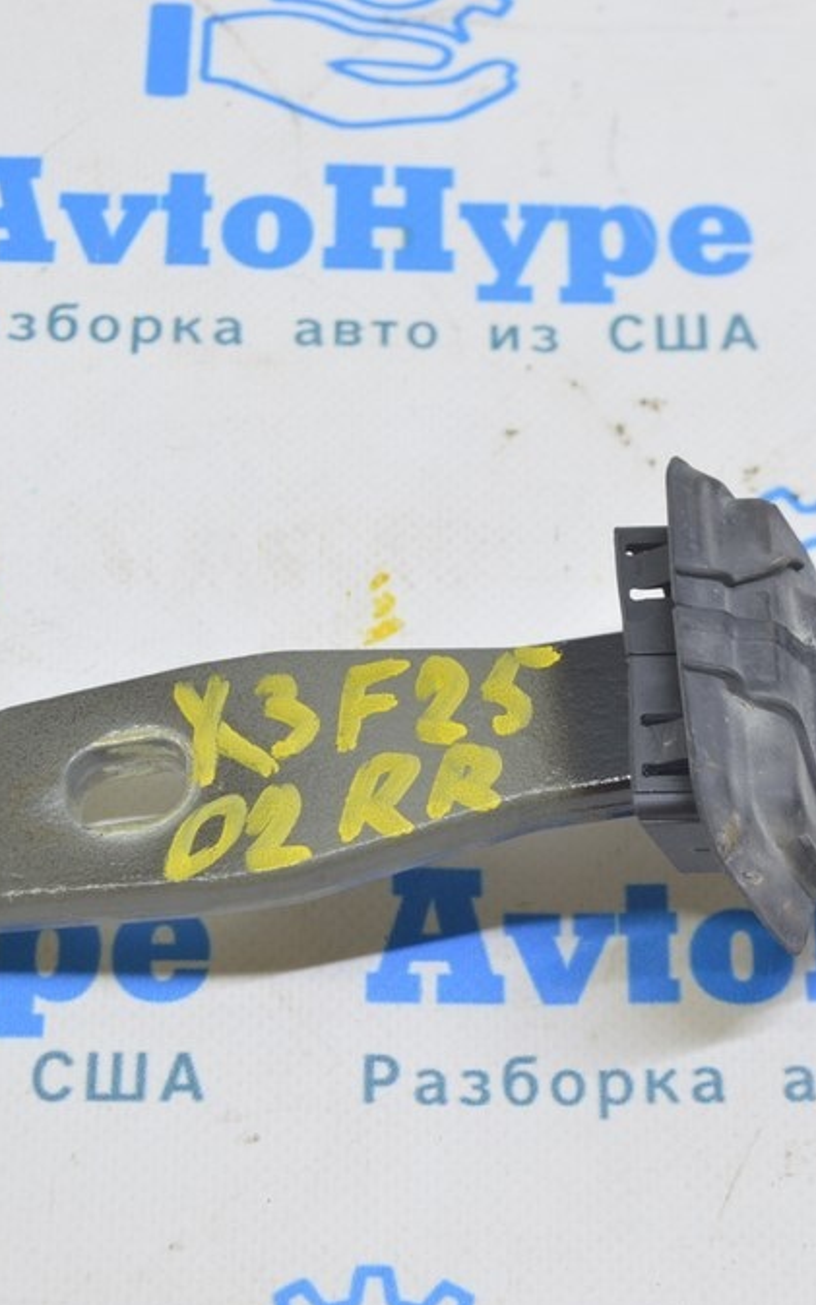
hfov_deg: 14.0
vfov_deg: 22.3
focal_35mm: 93
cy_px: 658
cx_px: 537
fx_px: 3307
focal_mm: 40
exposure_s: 1/20
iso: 400
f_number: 5.6
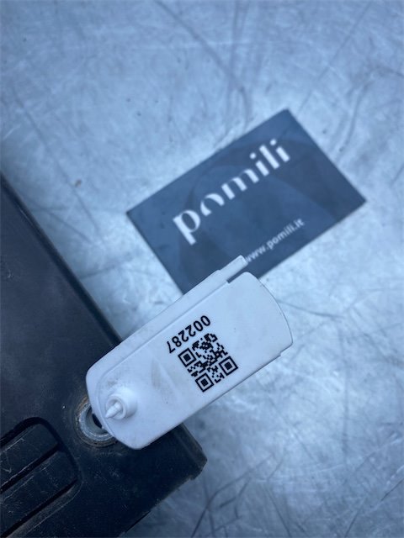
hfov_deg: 53.1
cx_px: 202
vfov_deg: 67.3
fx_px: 405
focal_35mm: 26
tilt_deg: -78.1
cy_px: 269
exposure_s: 1/1007
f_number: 1.8
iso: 32
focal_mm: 4.25
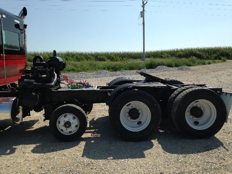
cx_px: 116
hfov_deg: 55.4
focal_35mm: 33
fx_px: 221
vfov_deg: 42.9
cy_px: 87
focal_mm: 4.12
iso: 50
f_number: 2.4
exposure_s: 1/1938
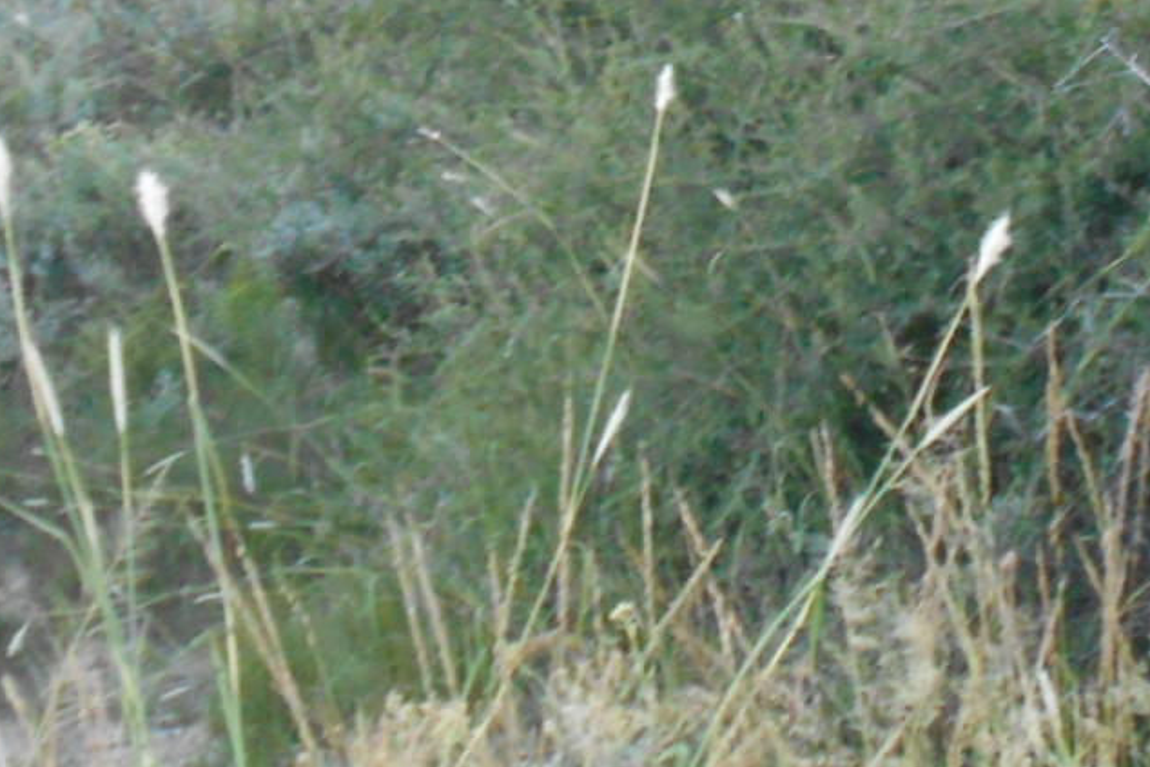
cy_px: 27
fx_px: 4697
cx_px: 789
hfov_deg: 13.9
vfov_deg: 9.3
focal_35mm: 147
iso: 720
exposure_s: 1/30
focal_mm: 10
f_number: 4.9
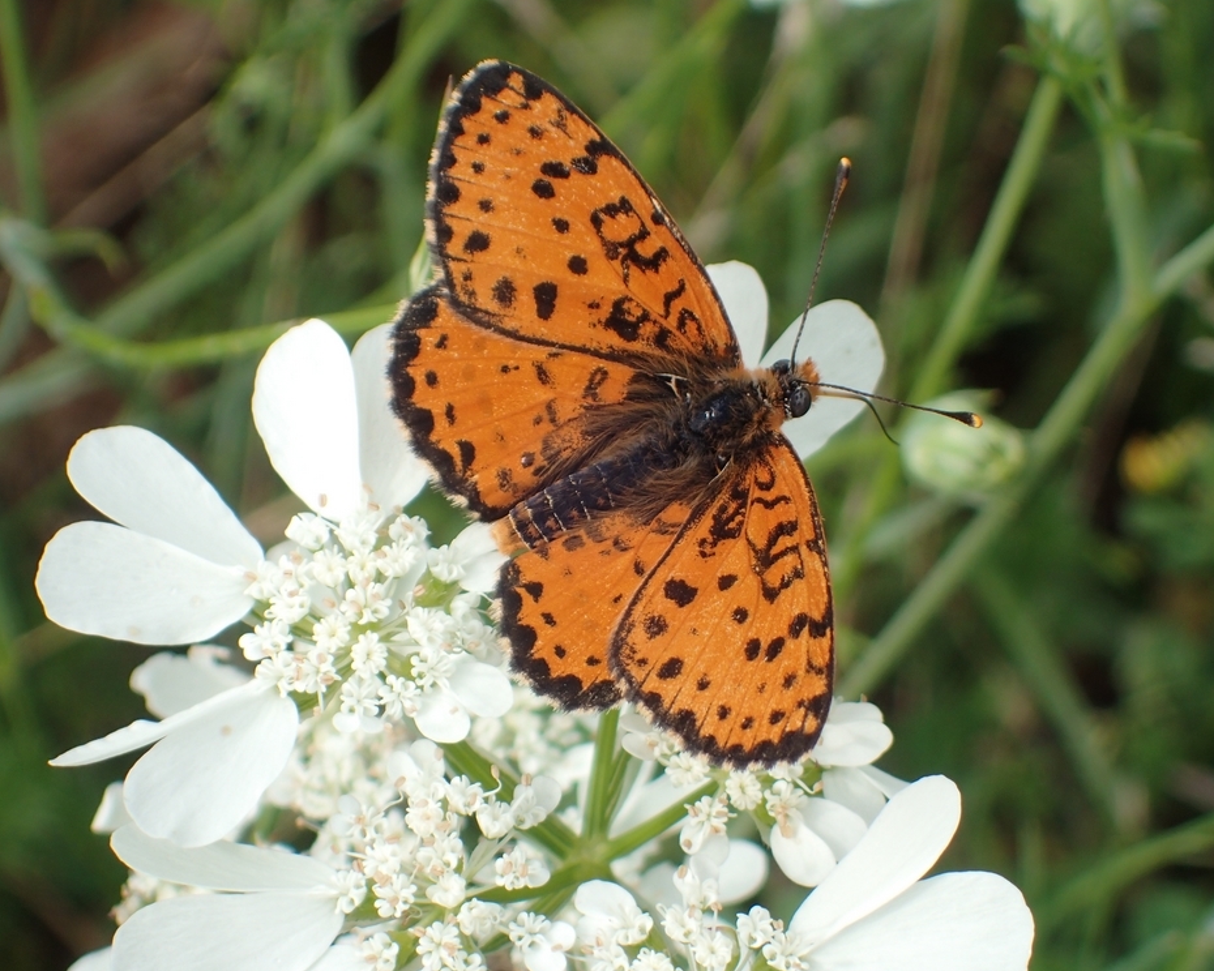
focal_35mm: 105
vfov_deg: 14.7
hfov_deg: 18.3
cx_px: 600
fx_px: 3773
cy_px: 488
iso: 160
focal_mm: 18
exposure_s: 1/400
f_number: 4.9
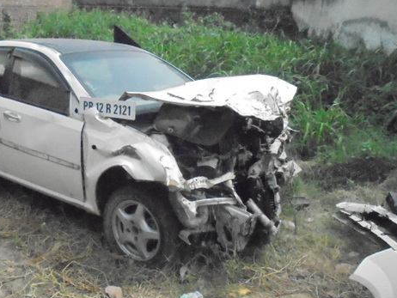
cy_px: 149
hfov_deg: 50.9
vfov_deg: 39.7
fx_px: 413
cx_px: 156
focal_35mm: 36
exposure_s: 1/800
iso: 1600
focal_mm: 4.6
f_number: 11.5
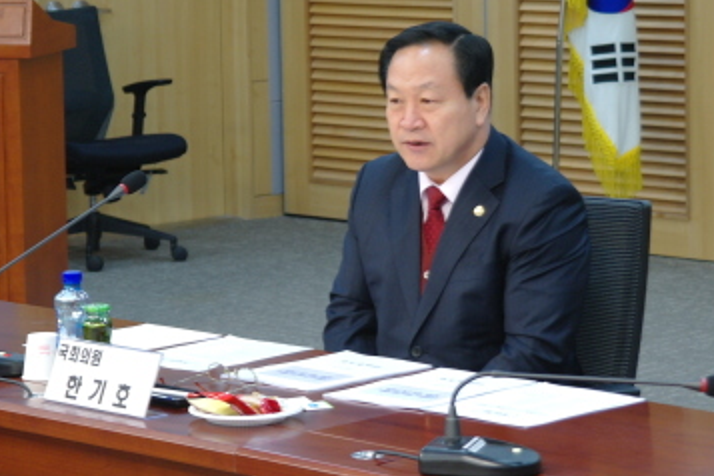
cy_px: 140
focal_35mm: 153
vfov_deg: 9.0
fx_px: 3034
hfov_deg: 13.4
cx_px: 334
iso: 400
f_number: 5.6
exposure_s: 1/20
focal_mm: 55
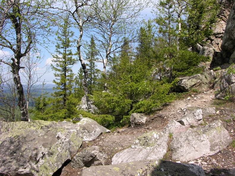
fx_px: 238
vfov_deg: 40.7
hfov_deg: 52.6
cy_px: 88
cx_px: 118
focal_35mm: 35
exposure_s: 1/250
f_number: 5
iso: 50
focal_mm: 8.9
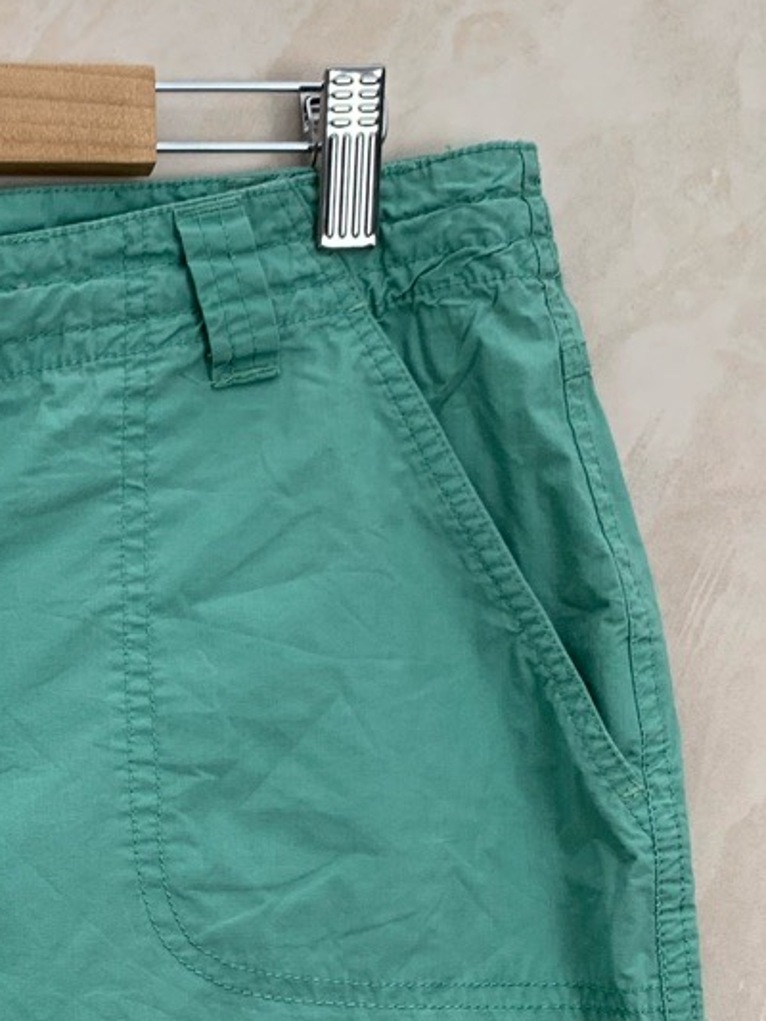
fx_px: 2300
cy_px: 898
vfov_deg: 24.4
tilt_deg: +0.7
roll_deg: +0.2
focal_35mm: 78
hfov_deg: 17.6
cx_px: -270
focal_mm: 4.25
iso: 40
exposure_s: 1/122
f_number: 1.8
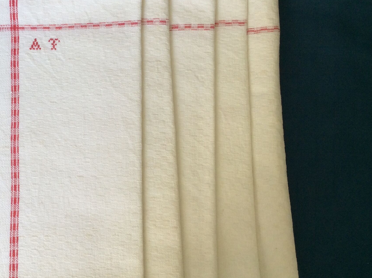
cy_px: 123
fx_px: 526
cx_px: 100
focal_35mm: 49
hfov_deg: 38.1
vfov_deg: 29.6
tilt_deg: -81.5
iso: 32
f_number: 2.4
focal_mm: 3.3
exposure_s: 1/50
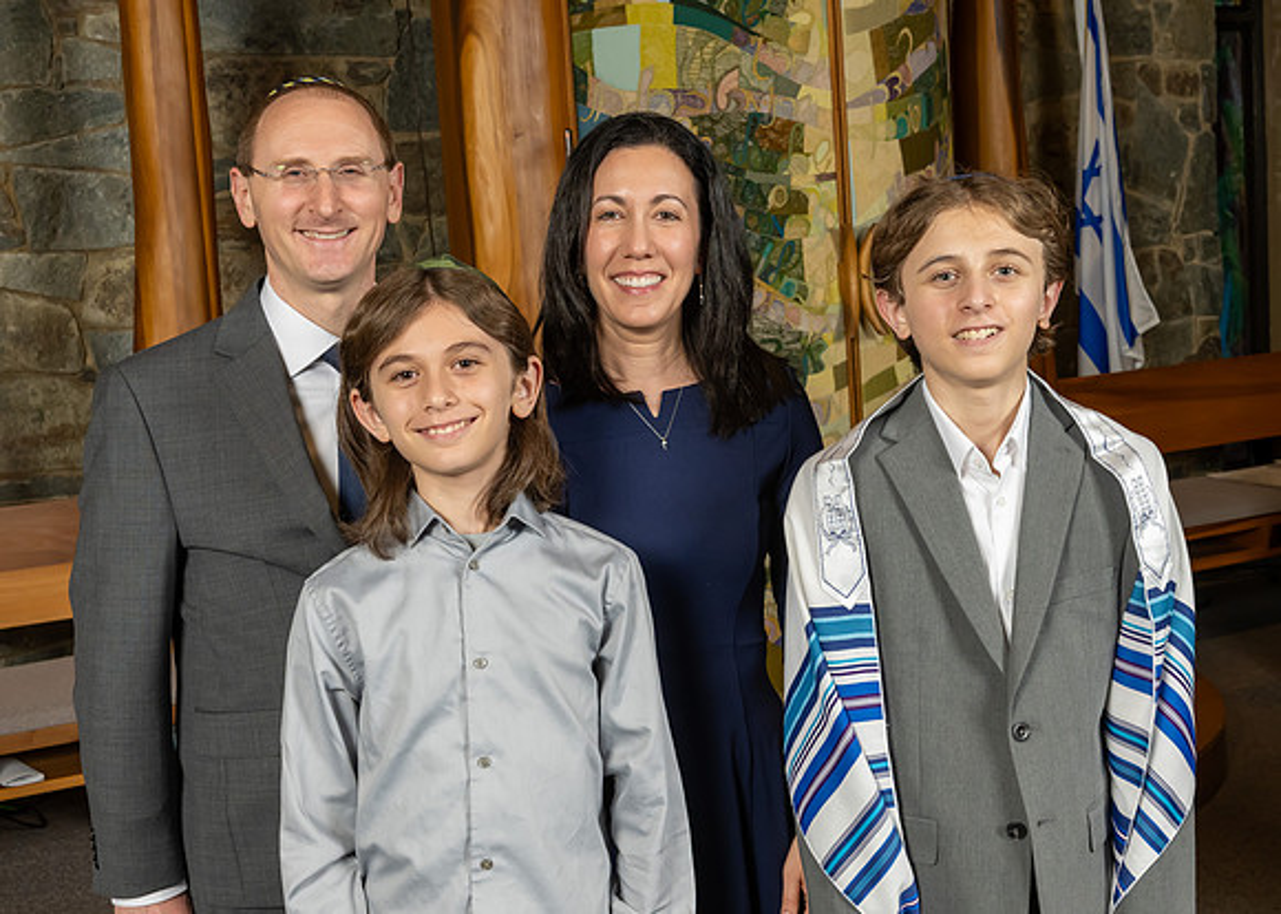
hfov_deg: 35.2
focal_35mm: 56
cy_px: 453
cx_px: 630
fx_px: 2022
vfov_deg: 25.5
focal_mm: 34
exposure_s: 1/200
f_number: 8
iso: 800
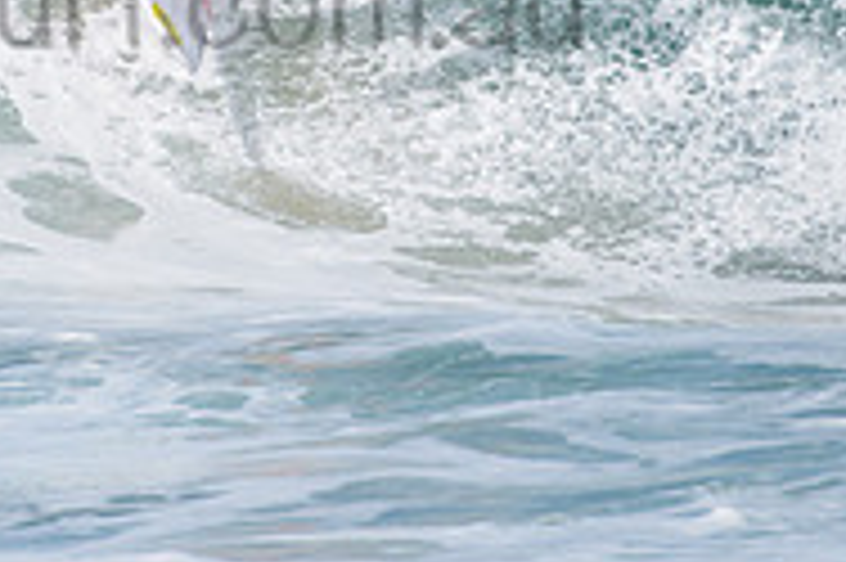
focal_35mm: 1544
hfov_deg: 1.3
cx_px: 108
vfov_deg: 0.9
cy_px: -56
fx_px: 36251
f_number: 6.3
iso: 250
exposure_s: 1/2500
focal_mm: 500
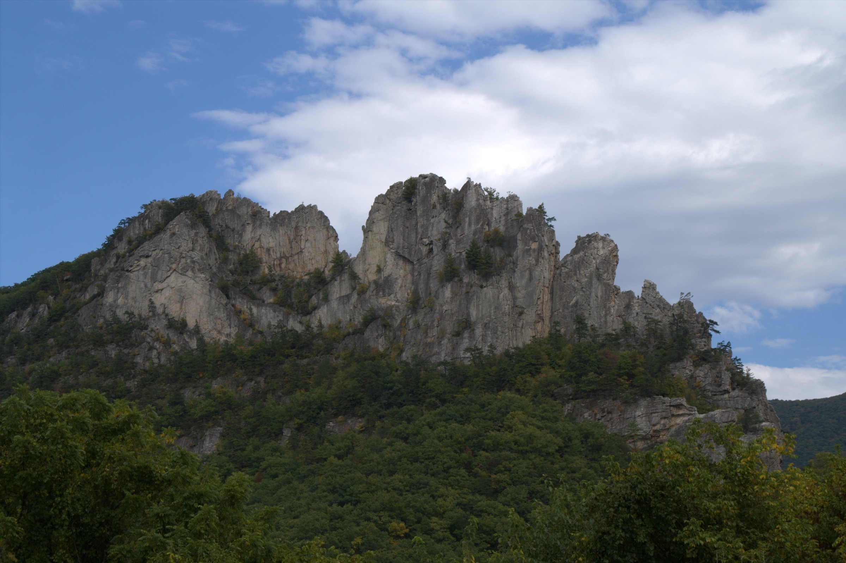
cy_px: 282
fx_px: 1762
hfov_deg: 27.0
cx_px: 423
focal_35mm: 75
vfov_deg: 18.2
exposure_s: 1/250
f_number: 10
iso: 100
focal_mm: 50
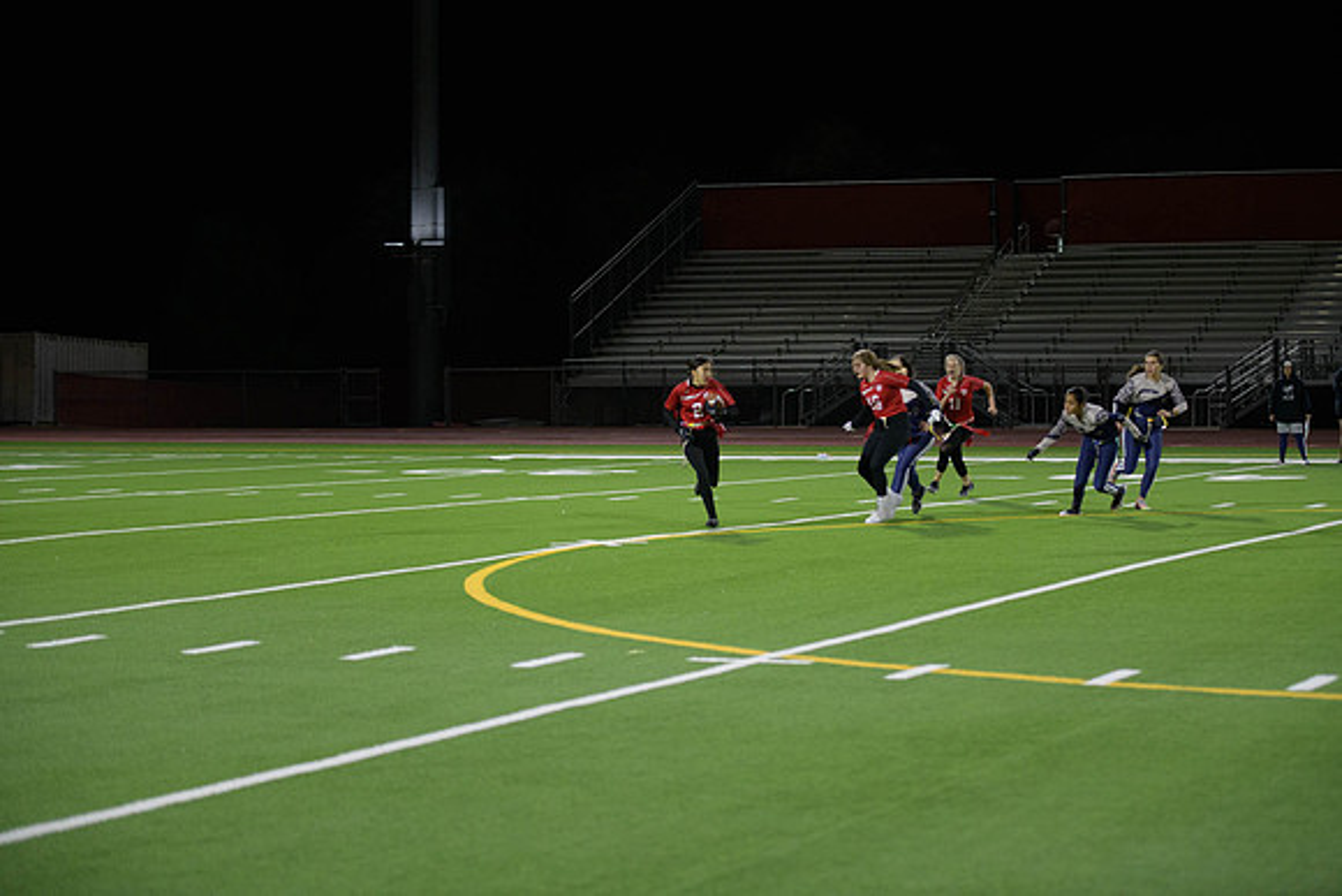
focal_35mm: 85
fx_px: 3169
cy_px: 448
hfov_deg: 23.9
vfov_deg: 16.1
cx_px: 671
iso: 2500
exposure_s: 1/640
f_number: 2.8
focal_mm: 85
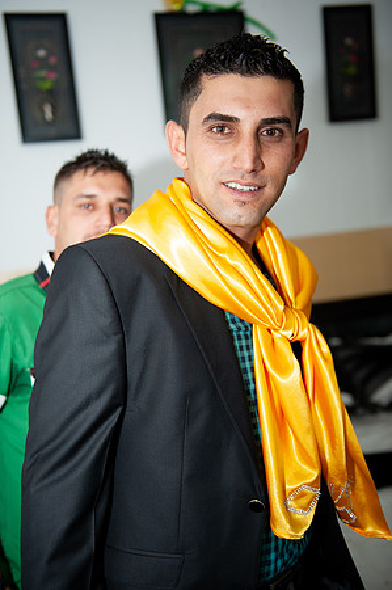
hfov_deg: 33.3
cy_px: 295
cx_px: 196
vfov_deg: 48.5
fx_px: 655
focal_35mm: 40
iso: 800
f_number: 2.8
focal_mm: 40
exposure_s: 1/125
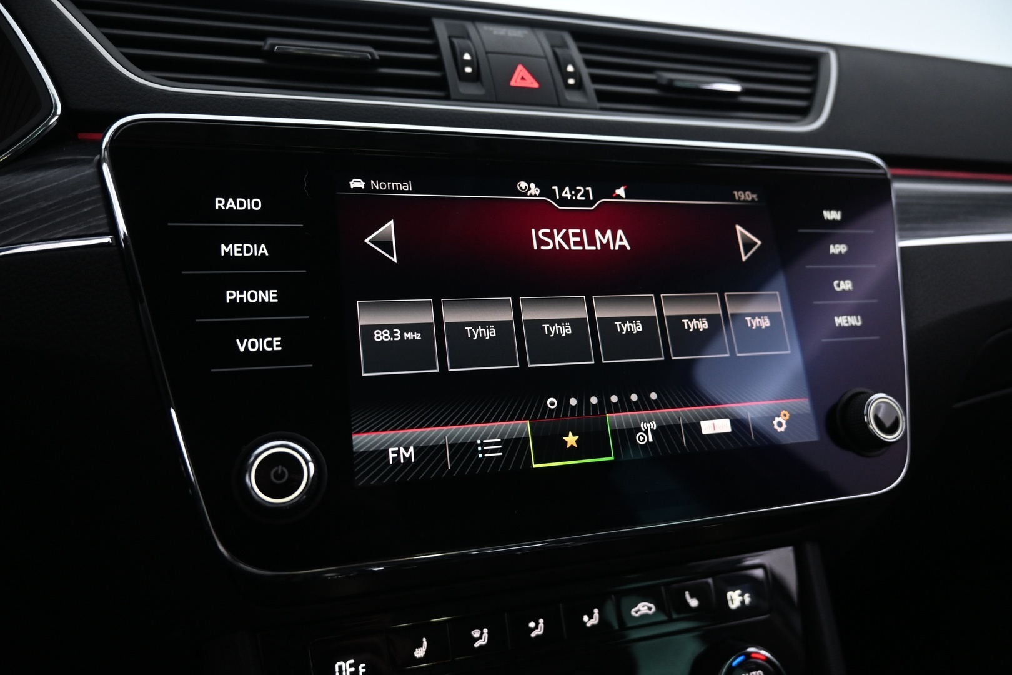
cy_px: 338
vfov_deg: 50.4
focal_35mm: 26
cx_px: 506
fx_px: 717
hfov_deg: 70.4
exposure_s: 1/25
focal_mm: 17
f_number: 3.5
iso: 1100
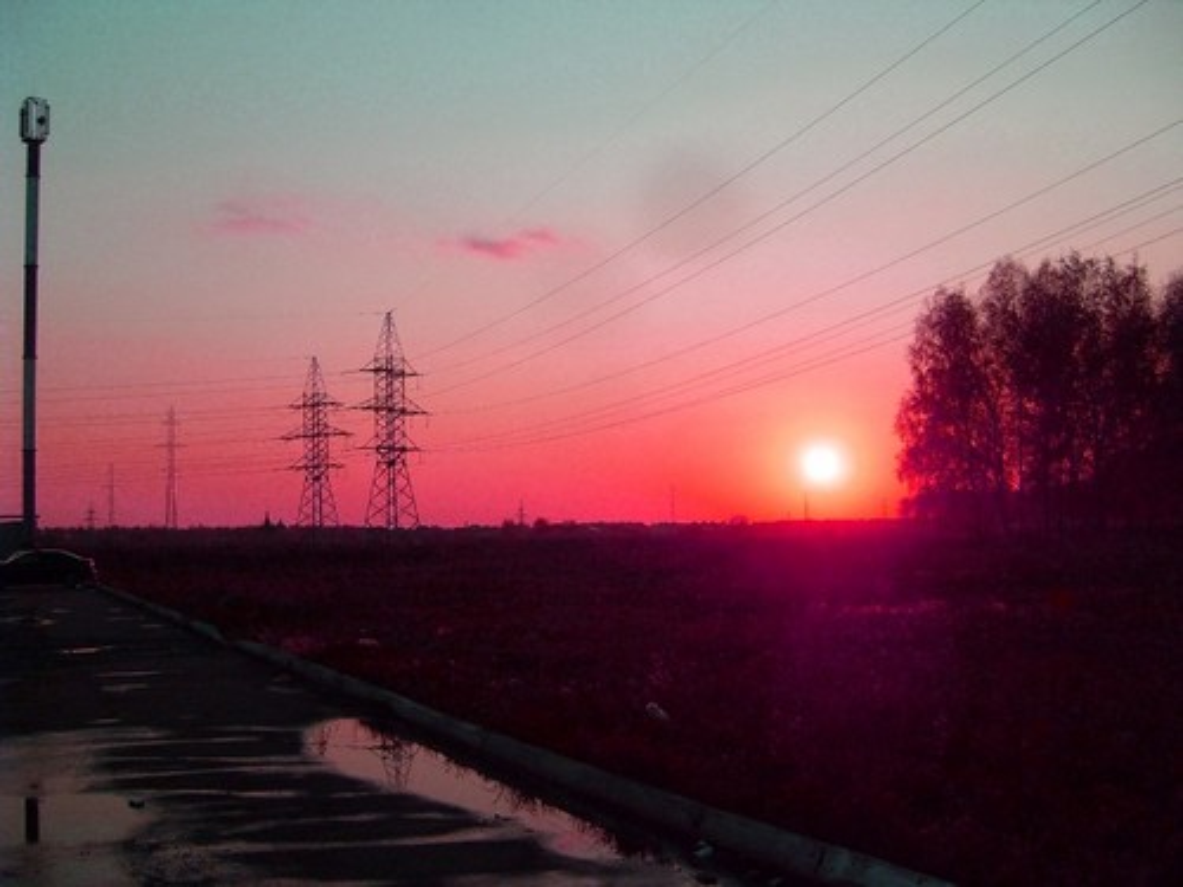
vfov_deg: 40.7
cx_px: 592
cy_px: 444
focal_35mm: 35
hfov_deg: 52.6
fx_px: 1196
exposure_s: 1/250
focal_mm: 6.3
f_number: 7
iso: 80
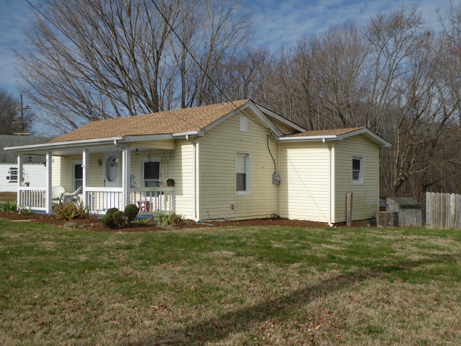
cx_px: 230
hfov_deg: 52.6
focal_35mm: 35
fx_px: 466
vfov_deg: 40.7
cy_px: 173
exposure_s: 1/1600
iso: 100
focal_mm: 6.3
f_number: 3.7
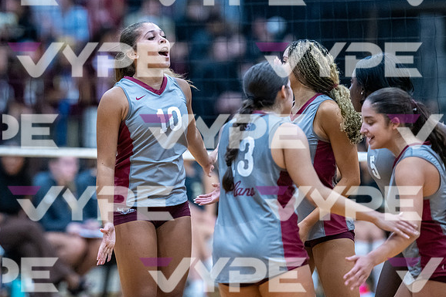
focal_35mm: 293
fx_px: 3631
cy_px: 98
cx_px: 120
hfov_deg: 7.0
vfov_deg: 4.7
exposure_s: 1/1600
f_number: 2
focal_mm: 200
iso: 3200
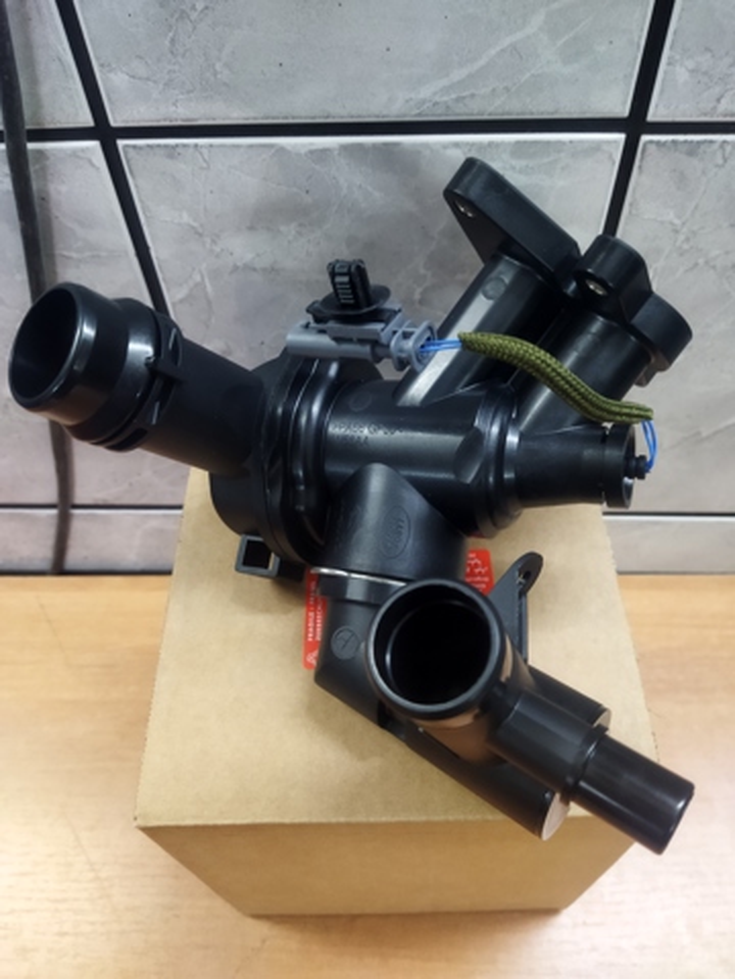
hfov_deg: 51.4
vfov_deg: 65.3
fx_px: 764
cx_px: 368
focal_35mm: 27
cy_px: 490
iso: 356
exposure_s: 1/25
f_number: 1.79
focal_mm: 4.71
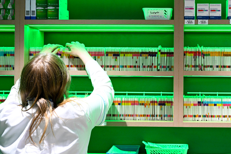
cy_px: 76
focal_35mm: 49
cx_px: 135
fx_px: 314
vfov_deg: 27.5
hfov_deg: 40.2
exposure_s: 1/400
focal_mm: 34
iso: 1600
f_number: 3.5
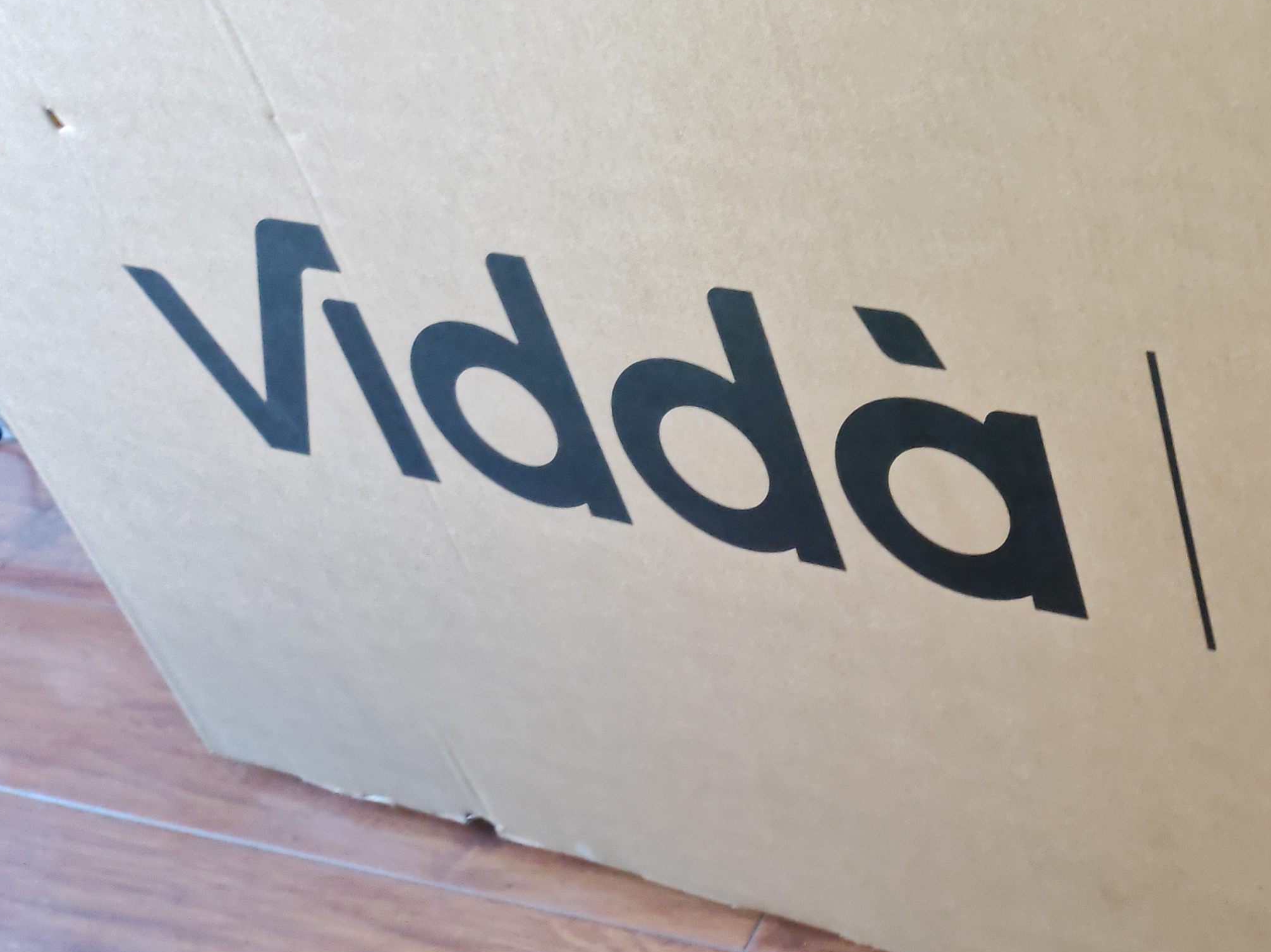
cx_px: 1254
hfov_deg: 32.3
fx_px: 2019
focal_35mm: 55
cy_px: 294
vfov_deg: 26.4
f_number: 1.9
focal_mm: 5.52
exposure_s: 1/50
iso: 800
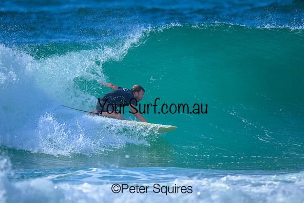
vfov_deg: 1.3
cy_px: 100
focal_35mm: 1099
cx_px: 127
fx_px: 9282
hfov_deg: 1.9
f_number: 6.3
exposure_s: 1/2000
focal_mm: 800
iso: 450
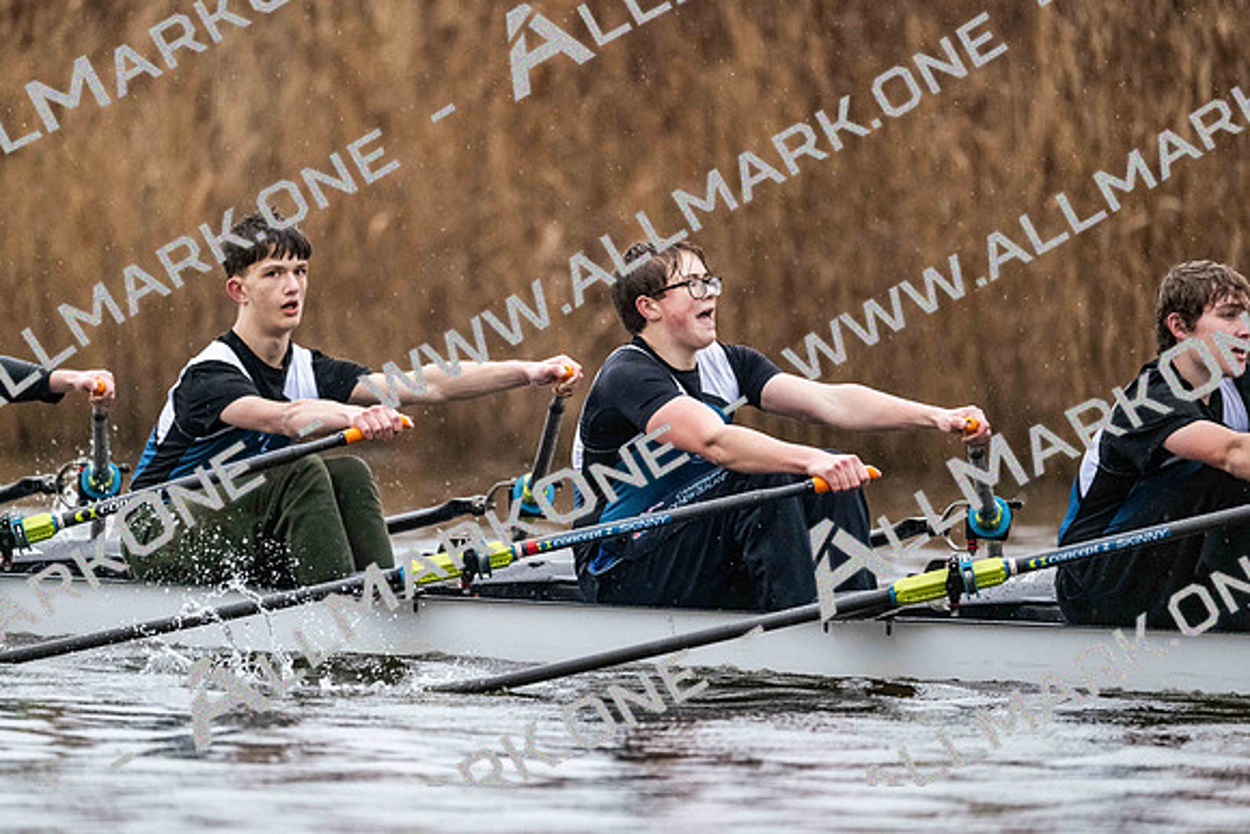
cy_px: 417
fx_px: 13891
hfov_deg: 5.2
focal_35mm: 400
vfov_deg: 3.4
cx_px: 625
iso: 7200
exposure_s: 1/1600
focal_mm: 400
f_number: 4.5
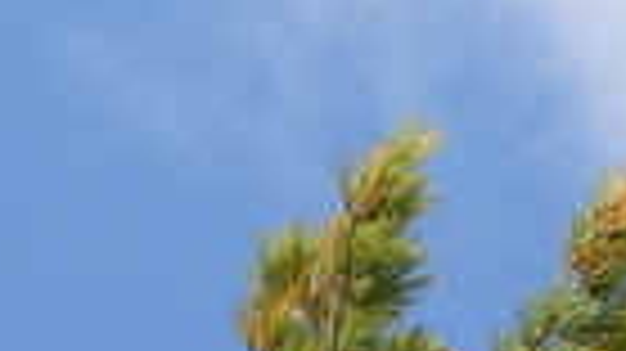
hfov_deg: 2.5
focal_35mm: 880
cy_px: 130
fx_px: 14599
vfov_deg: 1.4
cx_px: 320
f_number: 5.9
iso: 80
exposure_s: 1/350
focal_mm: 39
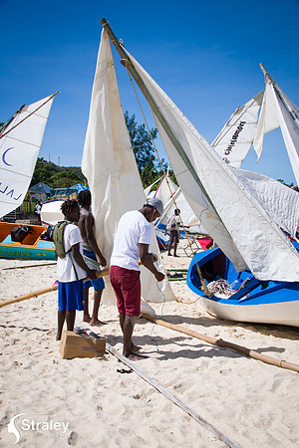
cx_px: 150
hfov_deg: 33.4
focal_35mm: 40
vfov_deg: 48.5
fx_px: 498
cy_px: 224
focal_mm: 40
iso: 64
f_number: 8
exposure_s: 1/320
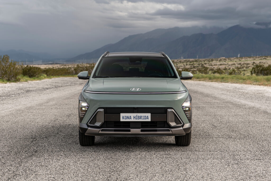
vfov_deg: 19.5
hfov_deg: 28.8
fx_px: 527
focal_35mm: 70
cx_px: 136
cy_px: 90
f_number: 5
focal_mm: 70
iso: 64
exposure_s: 1/50
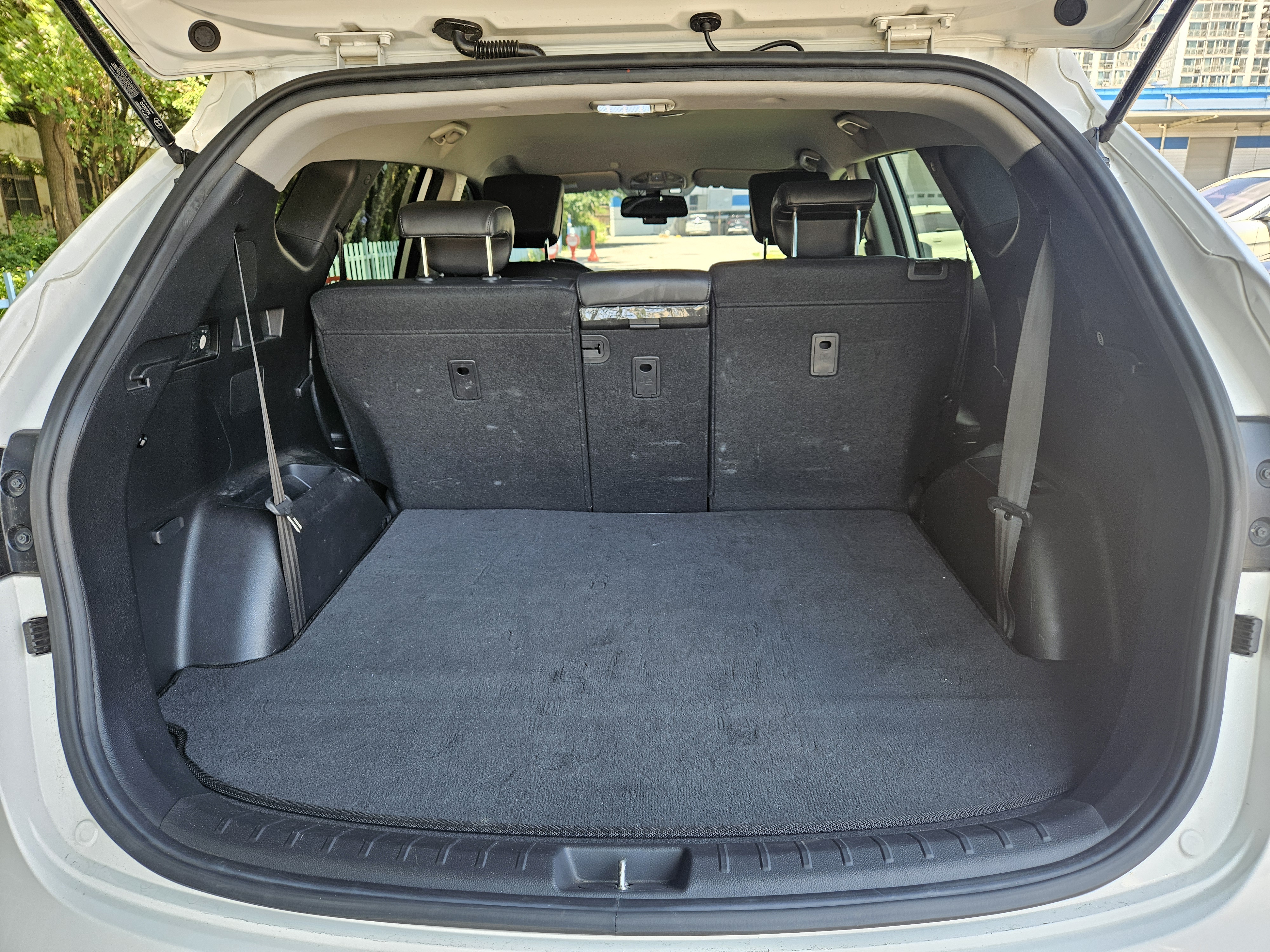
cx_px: 635
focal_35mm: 23
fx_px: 844
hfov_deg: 73.9
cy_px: 476
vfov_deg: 58.9
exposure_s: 1/120
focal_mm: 5.4
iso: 50
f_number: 1.8
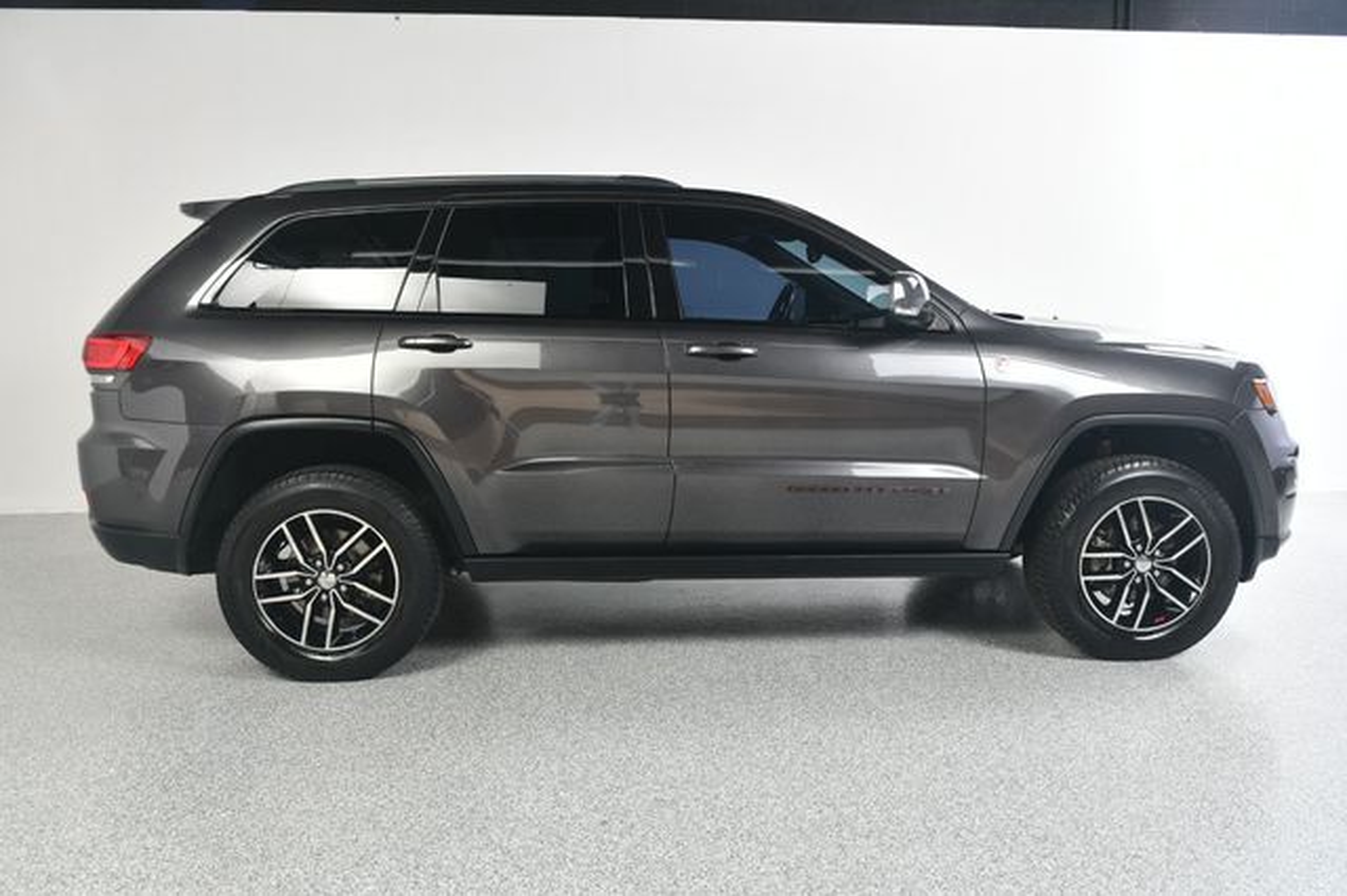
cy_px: 448
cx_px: 674
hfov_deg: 62.0
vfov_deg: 43.6
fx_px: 1122
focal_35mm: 30
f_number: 7.1
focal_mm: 20
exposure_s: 1/160
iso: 100
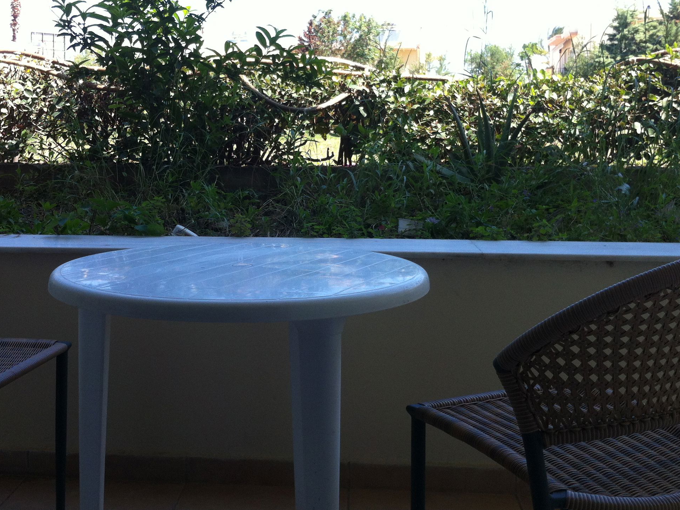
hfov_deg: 40.3
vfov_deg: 30.8
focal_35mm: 47
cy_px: 201
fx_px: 923
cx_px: 286
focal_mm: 3.85
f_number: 2.8
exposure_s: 1/314
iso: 80
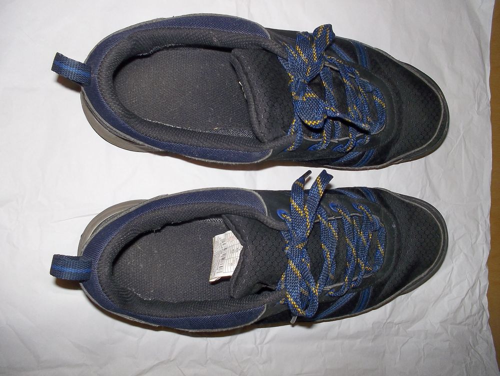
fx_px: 419
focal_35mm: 29
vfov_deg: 48.3
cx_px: 250
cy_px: 188
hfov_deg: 61.6
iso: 80
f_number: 3.3
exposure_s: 1/30
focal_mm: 4.1
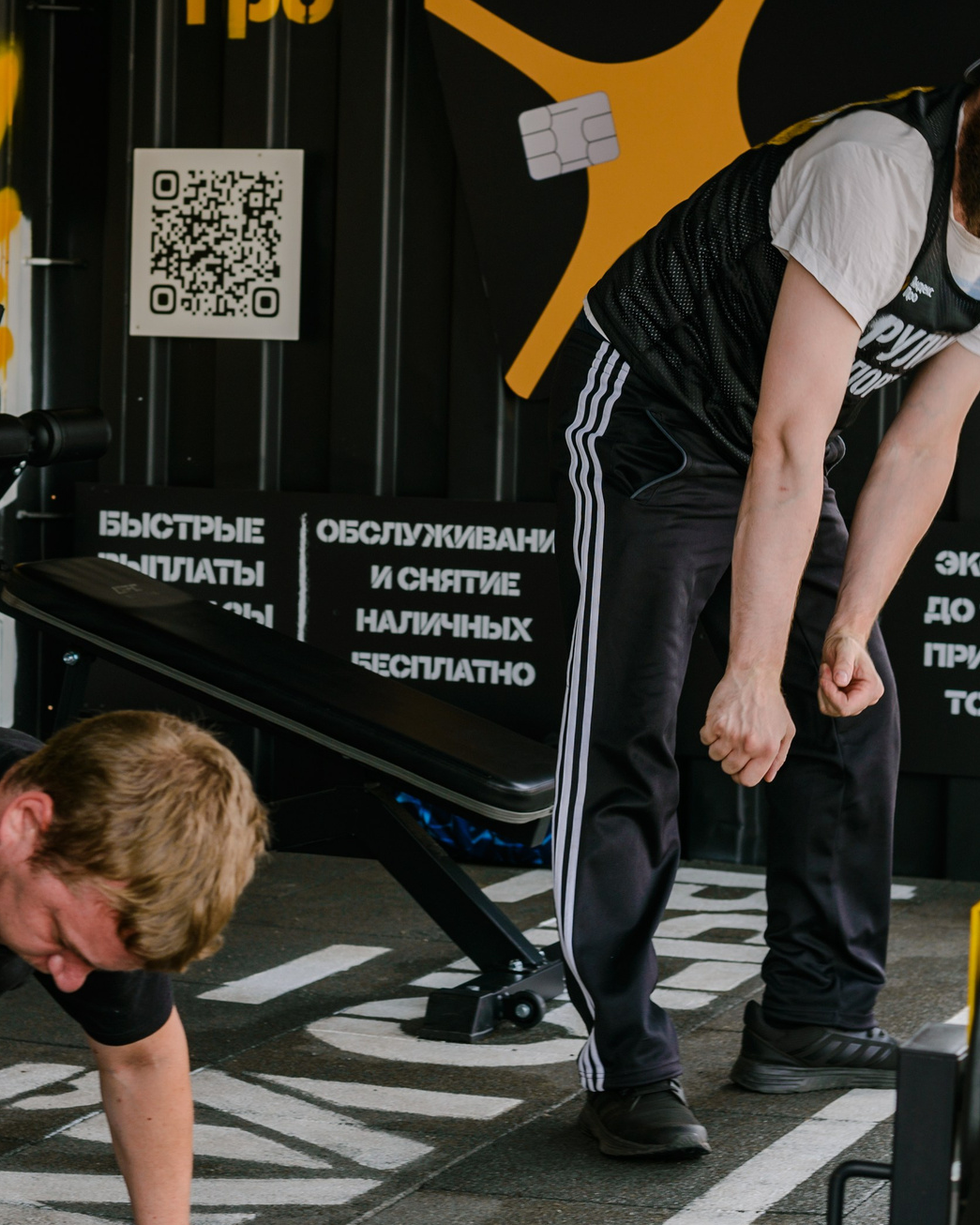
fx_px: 3335
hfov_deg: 16.7
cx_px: 422
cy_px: 537
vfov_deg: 20.8
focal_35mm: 92
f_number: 4.5
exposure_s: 1/200
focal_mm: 50
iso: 100
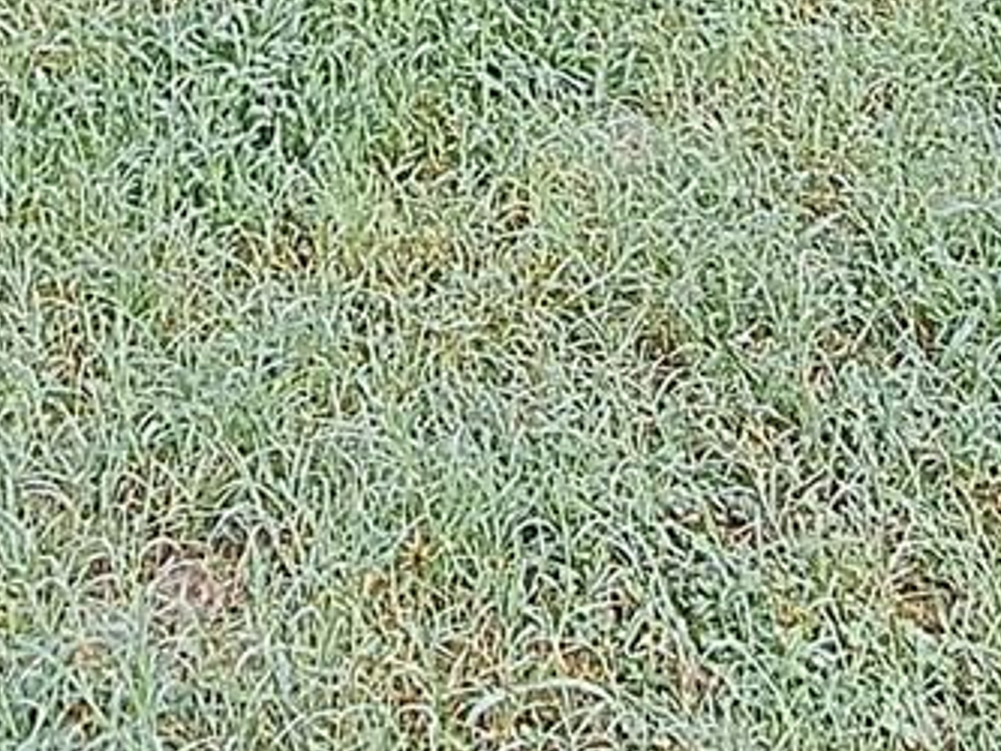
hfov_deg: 24.4
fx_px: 2314
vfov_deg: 15.3
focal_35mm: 80
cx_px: 415
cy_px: -691
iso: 50
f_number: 2.2
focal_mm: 1.74
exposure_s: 1/120
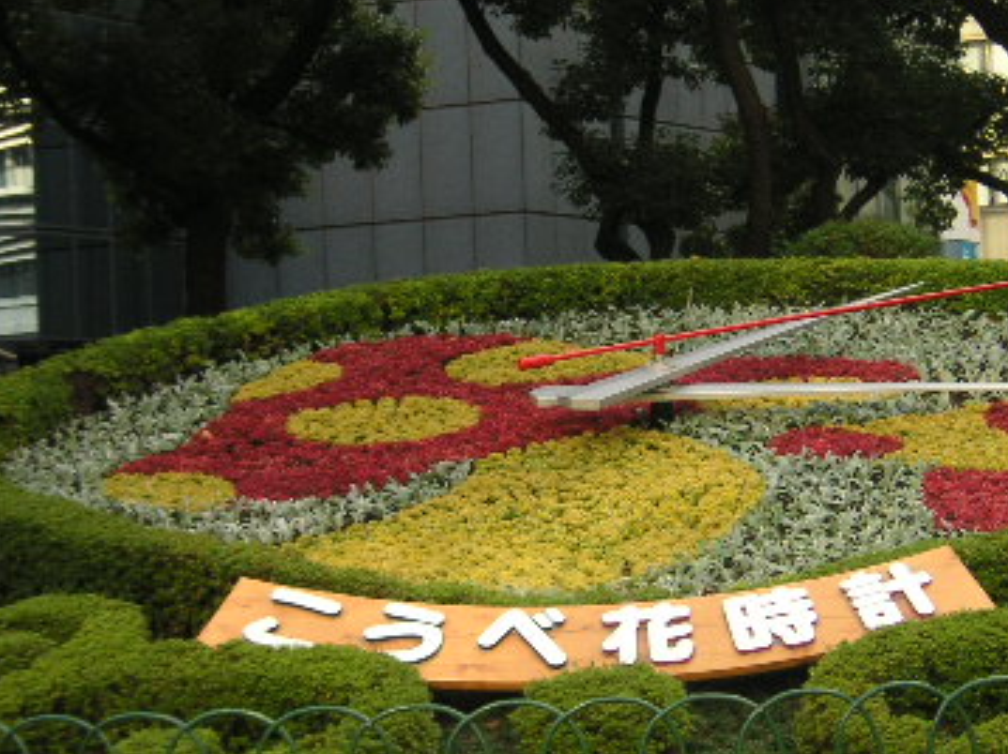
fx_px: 3434
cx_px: 603
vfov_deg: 12.5
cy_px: 405
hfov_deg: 16.7
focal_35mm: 118
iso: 50
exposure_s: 1/90
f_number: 4
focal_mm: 11
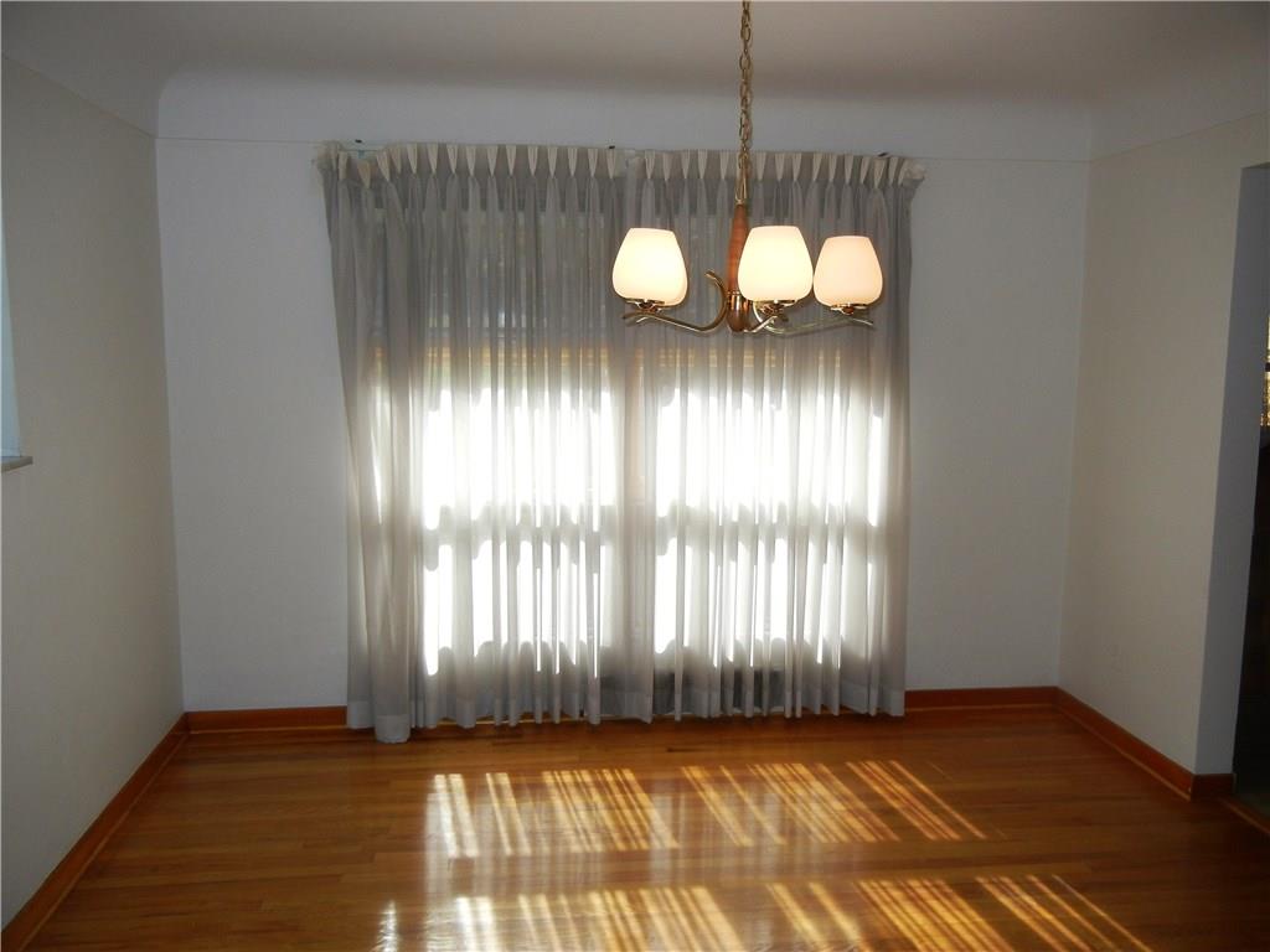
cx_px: 635
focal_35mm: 30
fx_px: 1101
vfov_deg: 46.8
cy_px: 476
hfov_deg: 60.0
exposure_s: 1/350
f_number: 3.5
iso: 160
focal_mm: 5.4
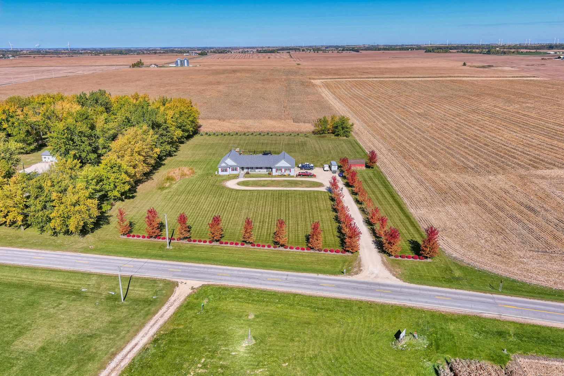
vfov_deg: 45.0
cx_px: 282
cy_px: 188
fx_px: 454
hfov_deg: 63.7
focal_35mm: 29
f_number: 2.8
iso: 106
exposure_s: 1/1456
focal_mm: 10.6
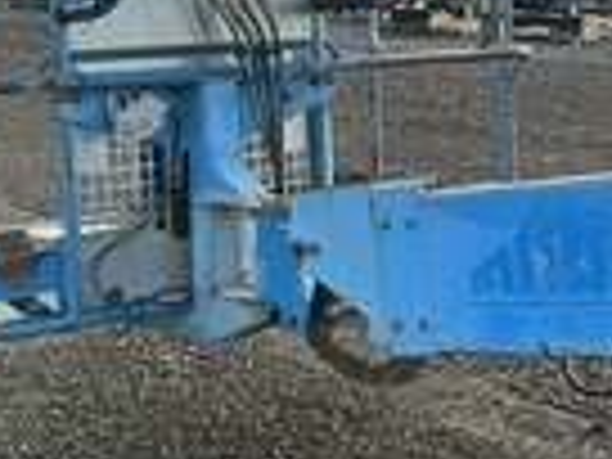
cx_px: 189
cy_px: 184
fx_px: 1503
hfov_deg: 22.9
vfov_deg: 17.4
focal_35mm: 85
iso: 20
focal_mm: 3
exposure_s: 1/203
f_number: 1.8
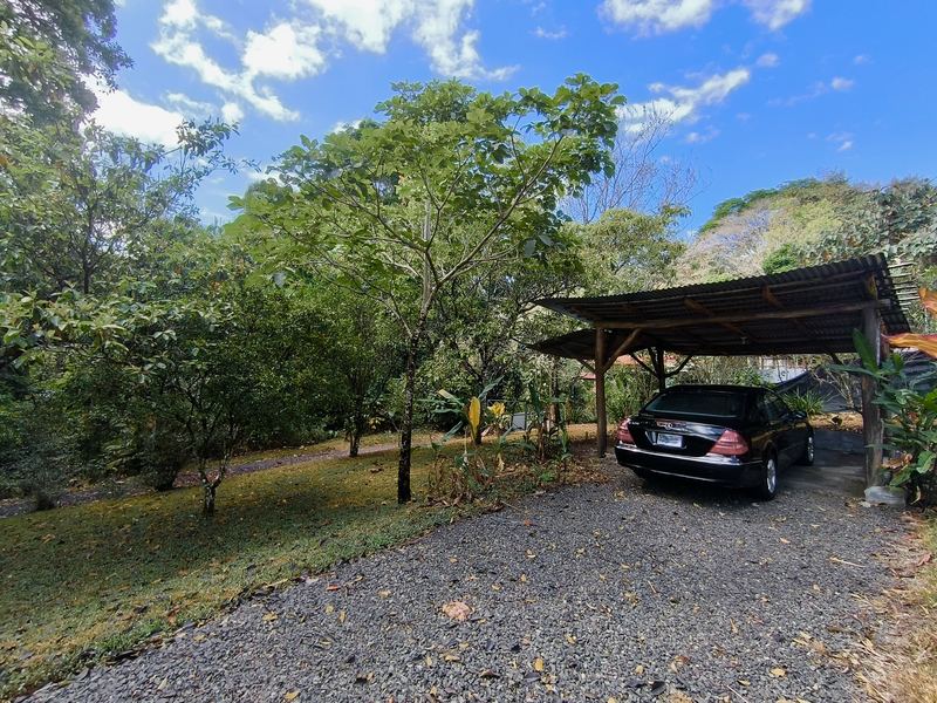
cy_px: 352
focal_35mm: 16
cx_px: 468
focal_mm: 1.65
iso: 50
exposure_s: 1/531
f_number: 2.2
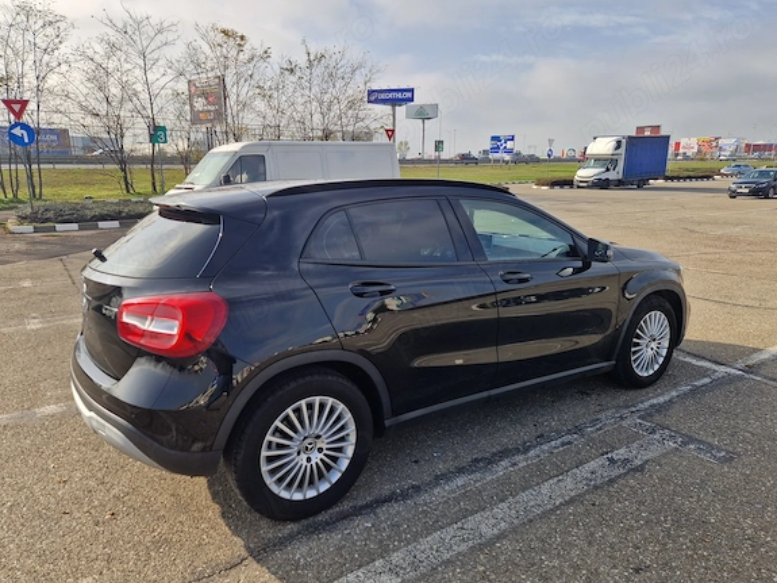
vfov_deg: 56.8
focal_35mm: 24
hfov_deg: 71.6
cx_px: 381
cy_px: 302
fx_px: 539
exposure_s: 1/1250
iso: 50
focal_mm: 5.4
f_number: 1.8
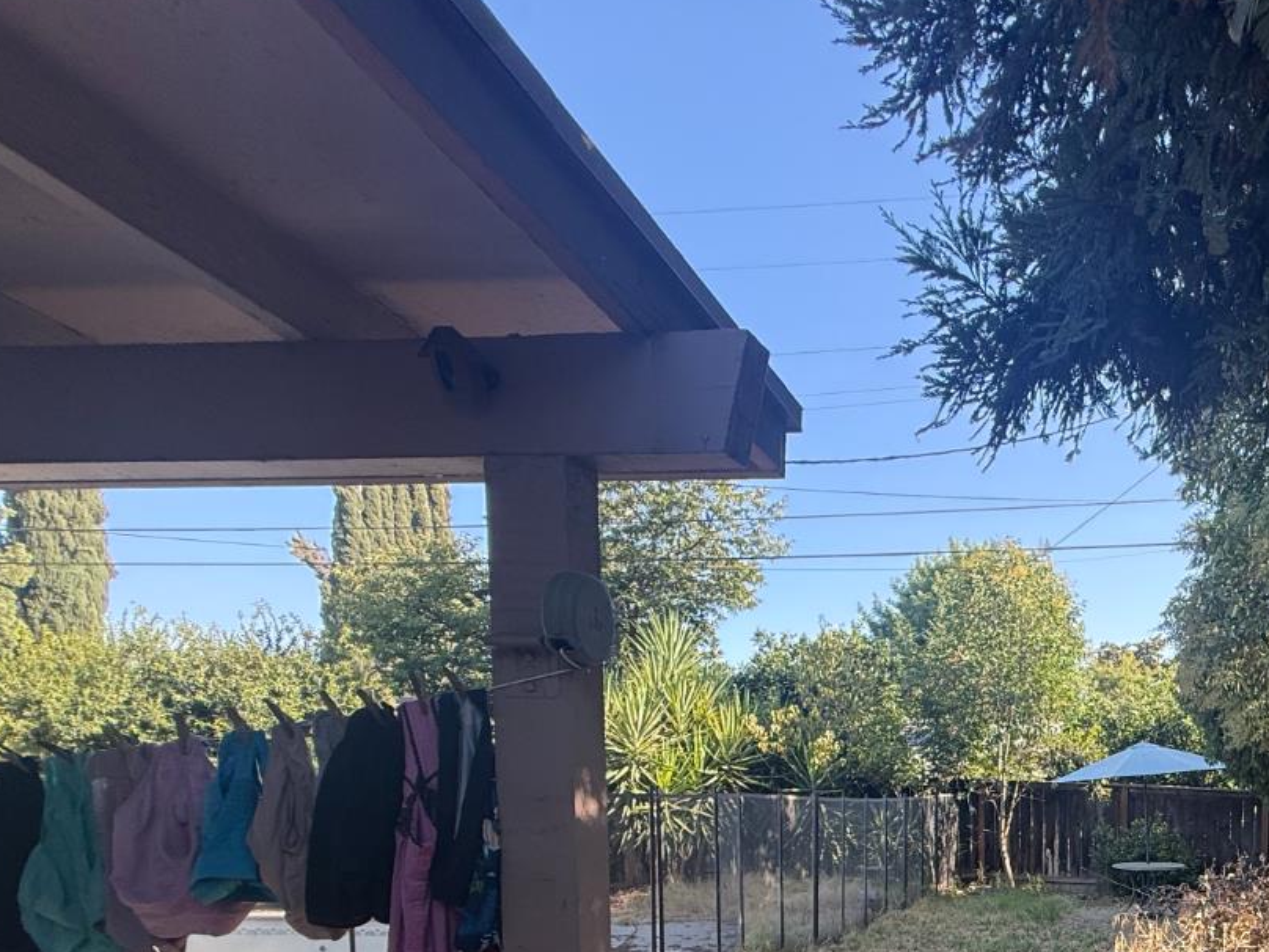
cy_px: 862
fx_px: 953
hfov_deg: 57.3
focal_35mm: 26
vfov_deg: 47.5
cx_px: 1156
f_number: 2.2
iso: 64
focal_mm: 2.22
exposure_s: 1/286
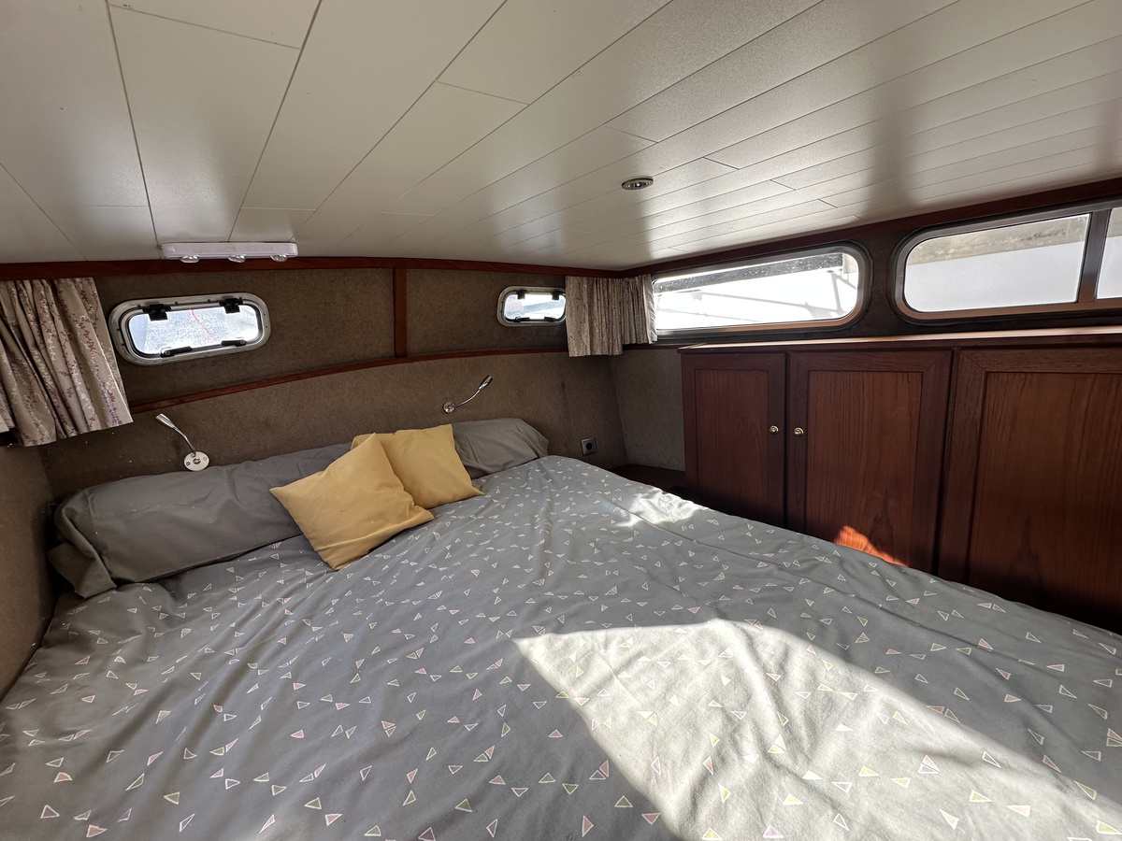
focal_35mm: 14
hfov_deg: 102.1
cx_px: 561
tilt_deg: -13.5
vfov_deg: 85.7
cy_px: 420
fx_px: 454
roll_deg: +4.2
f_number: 2.2
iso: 80
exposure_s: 1/99
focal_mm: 2.22
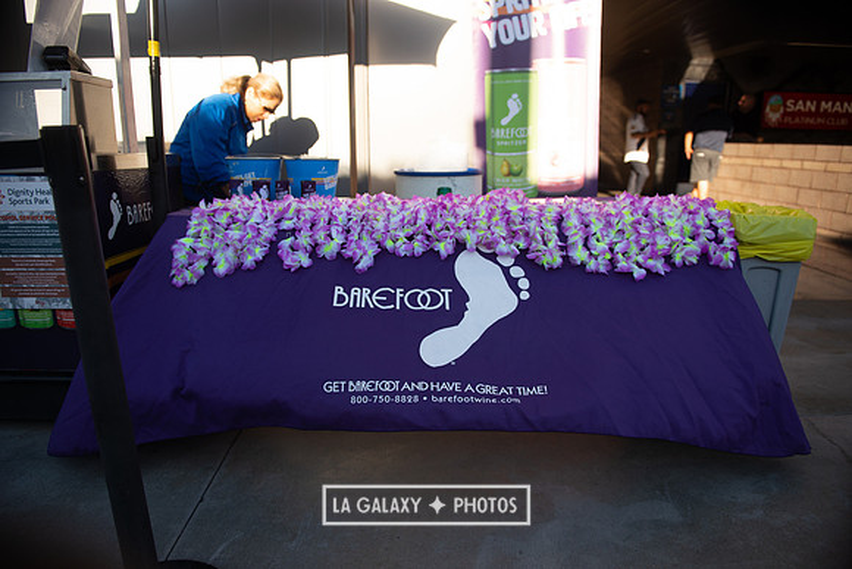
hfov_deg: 73.7
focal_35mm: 24
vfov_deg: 53.2
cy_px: 284
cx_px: 426
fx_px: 568
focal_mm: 24
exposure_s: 1/1250
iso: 200
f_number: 2.8
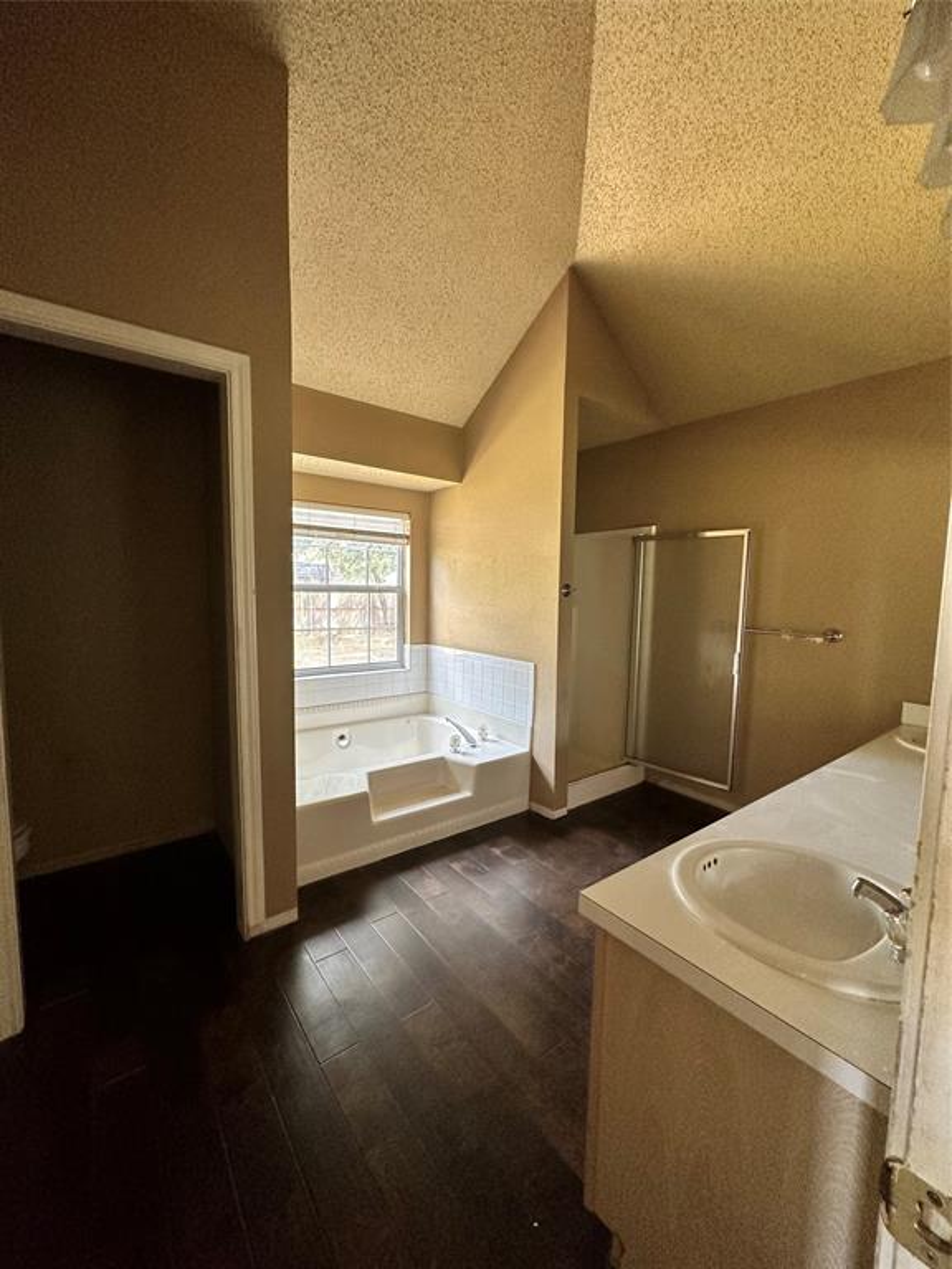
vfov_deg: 102.1
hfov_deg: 85.7
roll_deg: -1.2
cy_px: 634
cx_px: 476
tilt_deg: -4.7
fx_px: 513
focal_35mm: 14
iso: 200
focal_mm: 2.22
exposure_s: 1/99
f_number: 2.2
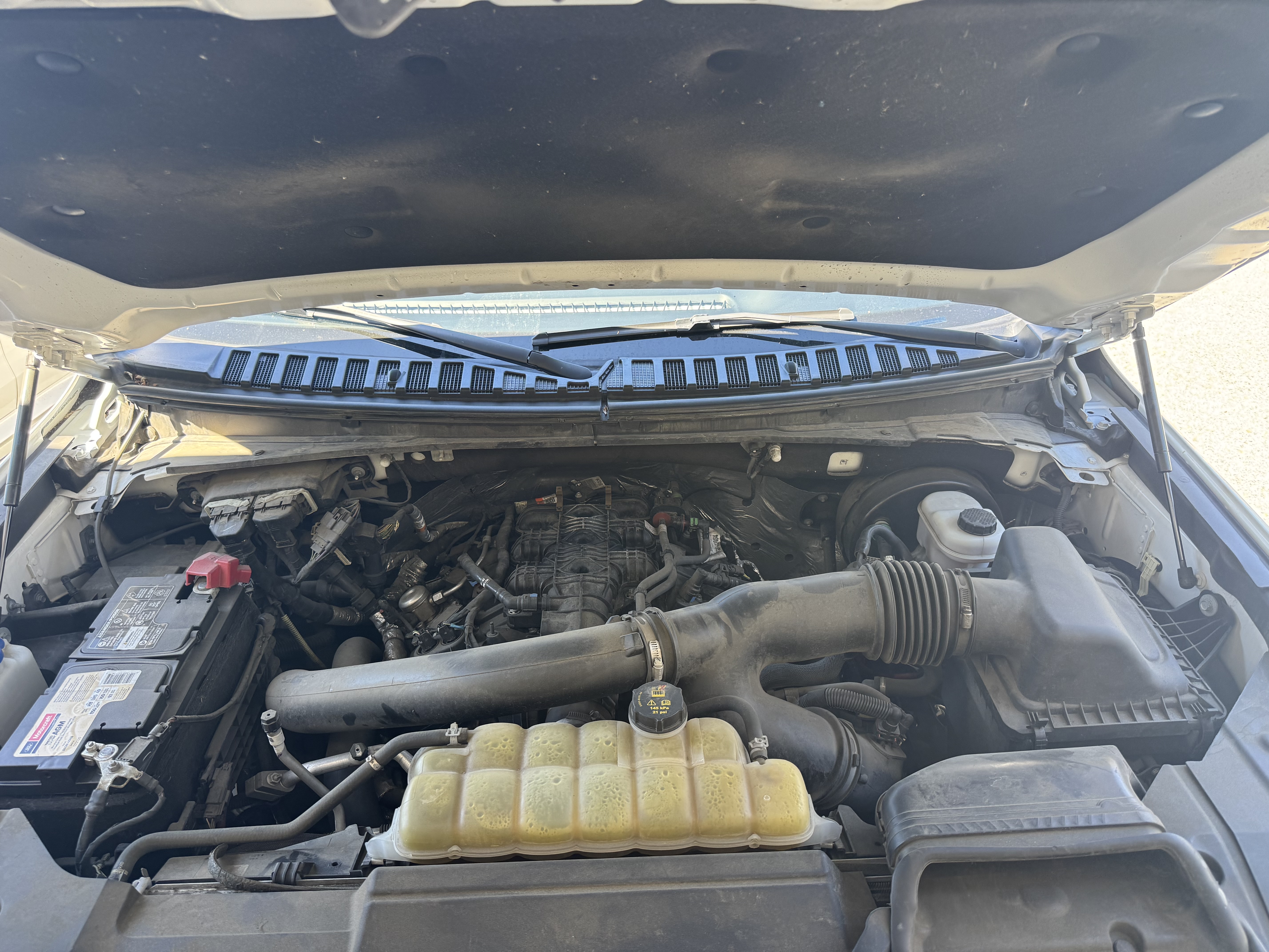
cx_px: 634
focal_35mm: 24
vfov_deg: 56.8
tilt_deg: -27.5
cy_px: 476
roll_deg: +0.2
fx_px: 880
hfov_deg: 71.6
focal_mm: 6.76
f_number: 1.78
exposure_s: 1/169
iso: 100
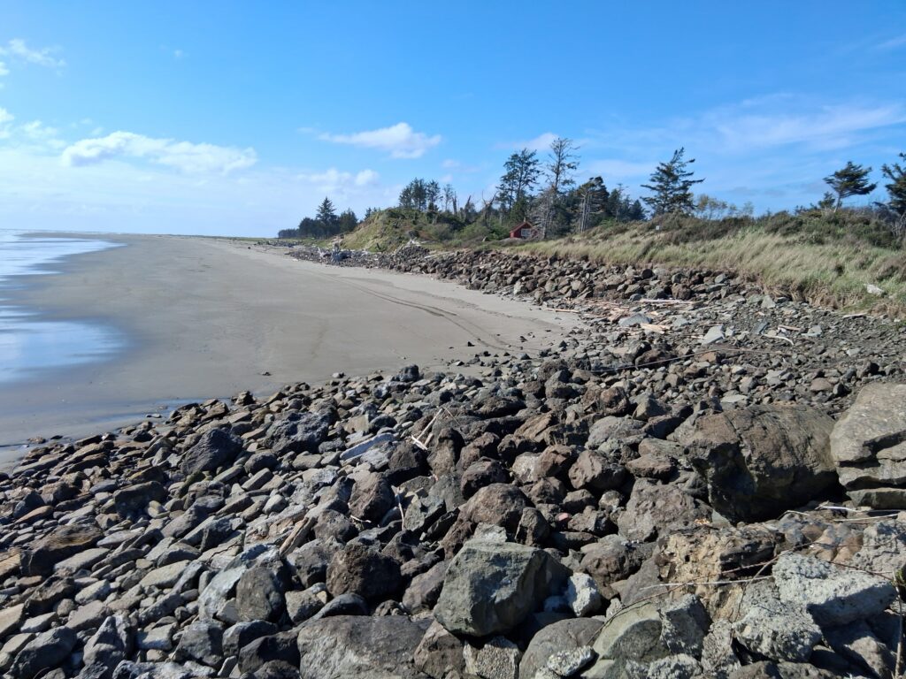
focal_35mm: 26
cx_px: 453
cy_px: 340
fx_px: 680
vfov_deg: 53.1
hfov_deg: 67.3
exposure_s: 1/758
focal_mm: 3.98
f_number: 1.8
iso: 25
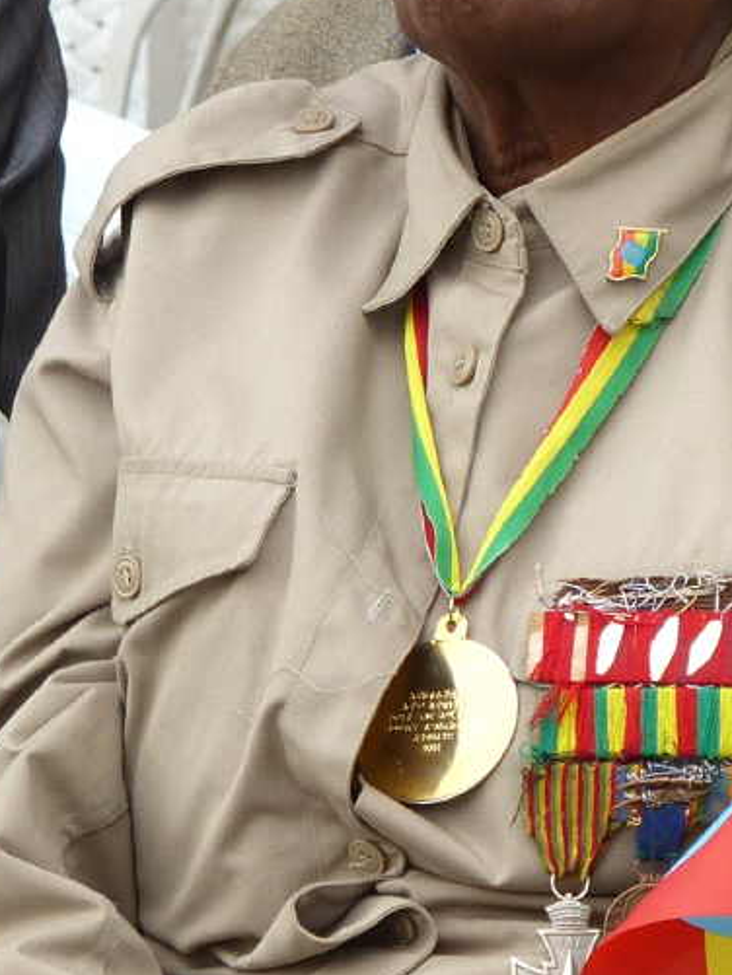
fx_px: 13782
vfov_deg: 4.1
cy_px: 290
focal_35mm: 489
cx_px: 485
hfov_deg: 3.0
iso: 100
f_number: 4
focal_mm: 44
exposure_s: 1/250
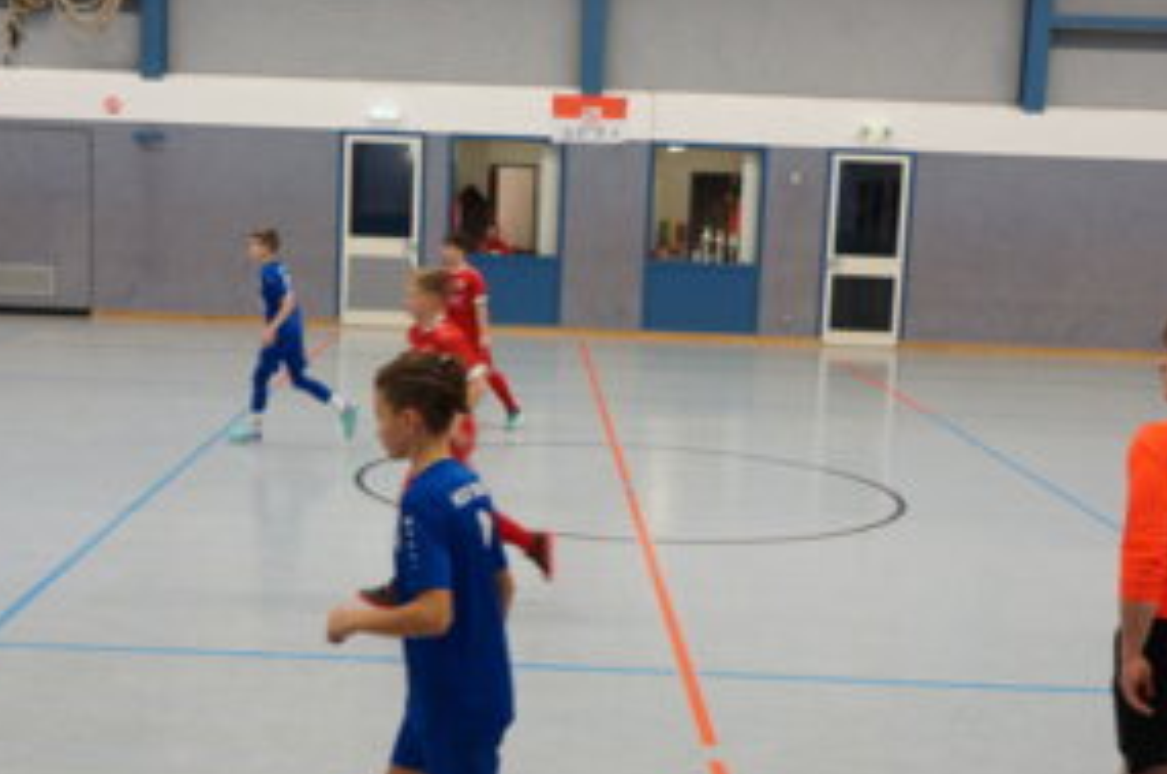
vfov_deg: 25.5
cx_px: 491
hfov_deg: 37.7
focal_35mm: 53
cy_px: 434
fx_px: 1706
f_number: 7.1
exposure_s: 1/60
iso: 1600
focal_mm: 25
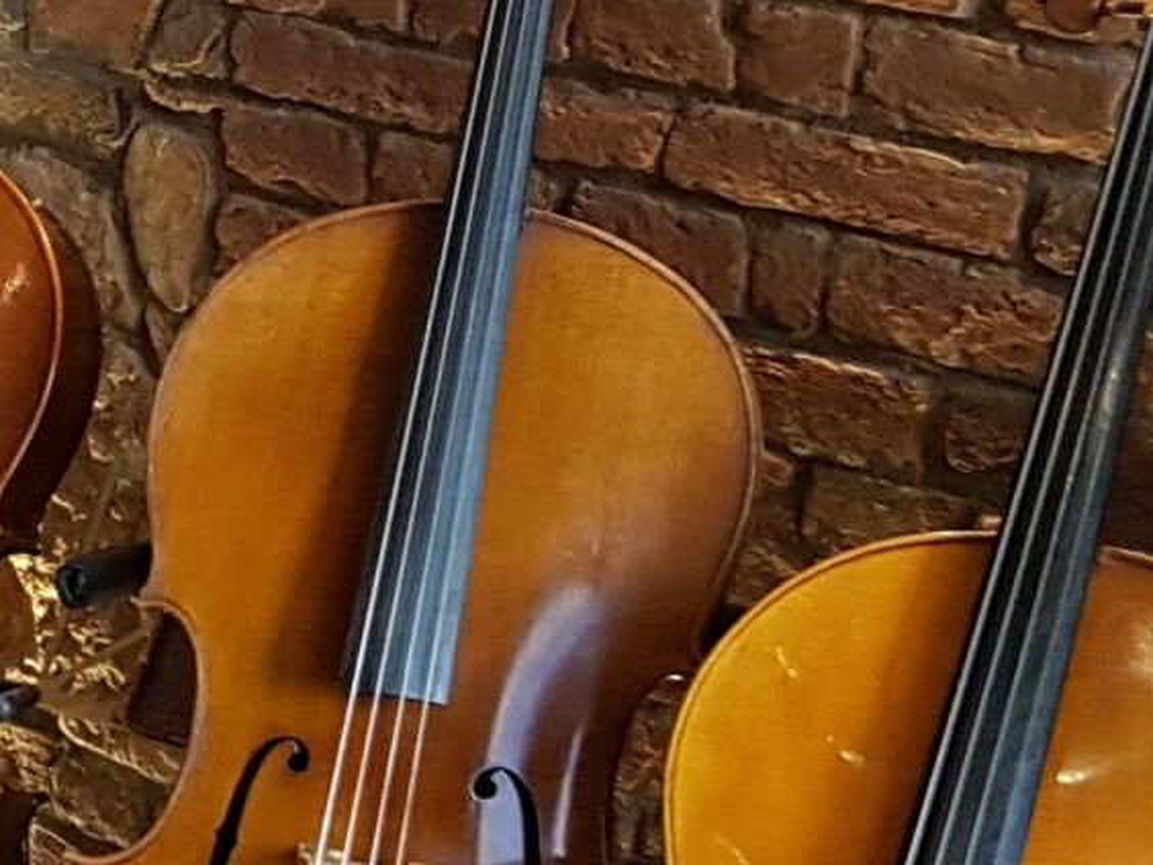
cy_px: 783
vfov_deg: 12.5
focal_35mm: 118
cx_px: -1047
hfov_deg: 14.3
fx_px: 3930
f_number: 1.7
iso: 160
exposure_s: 1/33
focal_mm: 4.2
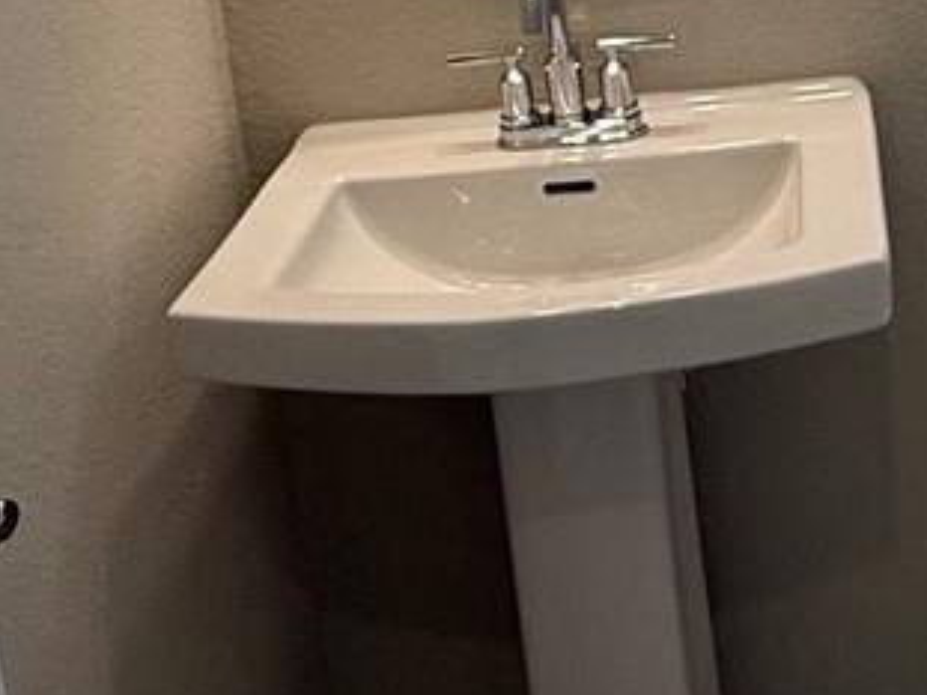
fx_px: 1927
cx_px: 662
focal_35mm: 72
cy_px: -104
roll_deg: +6.3
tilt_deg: -10.2
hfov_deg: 26.8
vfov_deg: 19.4
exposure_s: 1/120
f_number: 2.2
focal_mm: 2.22
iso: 80
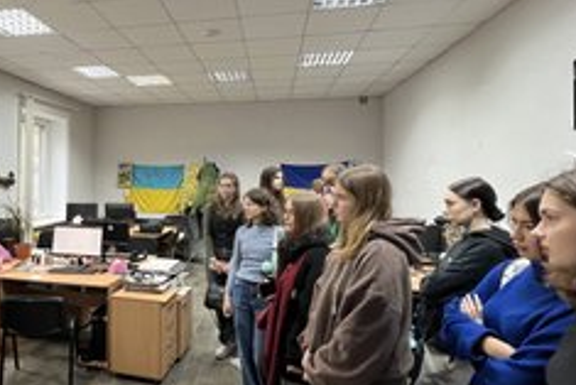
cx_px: 176
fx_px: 368
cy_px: 169
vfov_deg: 55.0
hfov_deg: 72.9
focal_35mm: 23
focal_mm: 1.57
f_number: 1.8
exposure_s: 1/70
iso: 250
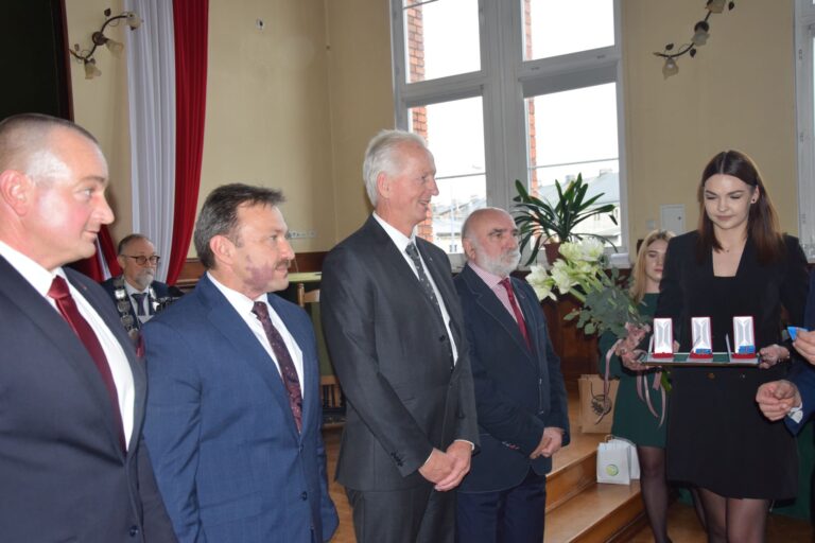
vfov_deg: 35.5
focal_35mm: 38
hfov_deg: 51.3
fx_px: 849
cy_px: 272
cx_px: 408
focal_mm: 25
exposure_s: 1/100
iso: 800
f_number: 5
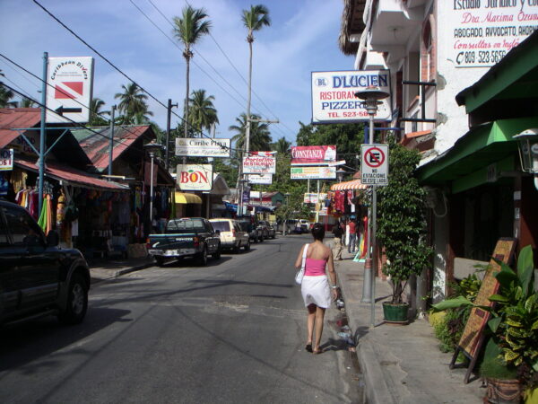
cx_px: 269
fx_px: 591
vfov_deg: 37.7
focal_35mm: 38
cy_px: 202
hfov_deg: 49.0
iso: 50
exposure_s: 1/250
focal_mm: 6
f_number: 6.6
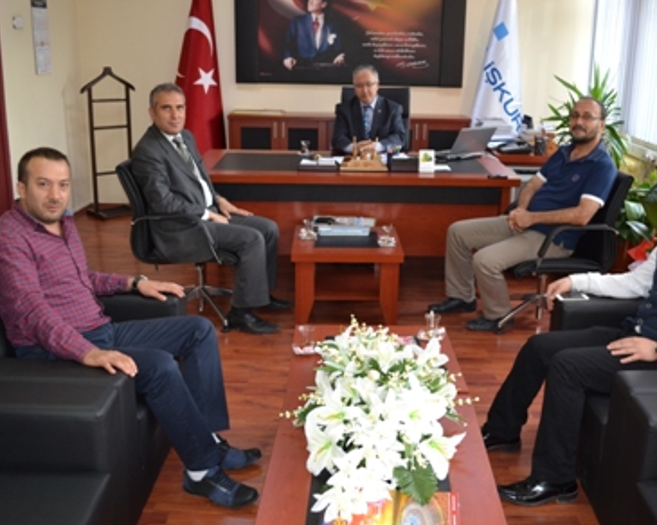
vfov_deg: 39.2
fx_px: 739
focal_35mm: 38
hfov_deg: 47.8
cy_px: 265
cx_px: 371
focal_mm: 22
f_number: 4
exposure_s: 1/60
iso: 640
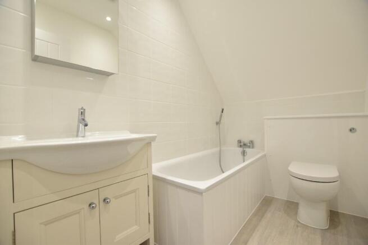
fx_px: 153
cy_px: 122
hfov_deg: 100.4
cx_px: 184
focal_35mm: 15
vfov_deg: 77.4
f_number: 3.5
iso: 100
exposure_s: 1/25
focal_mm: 10
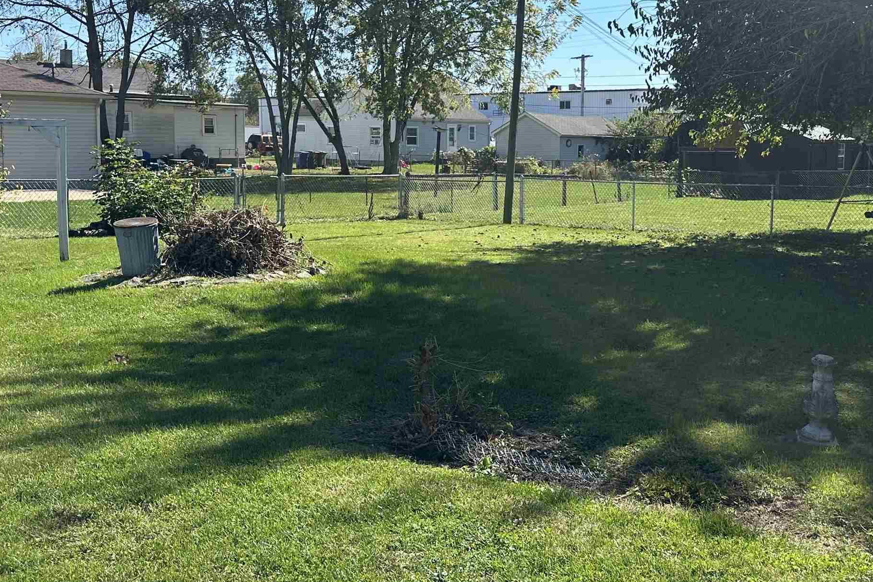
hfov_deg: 46.0
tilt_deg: -4.6
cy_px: 228
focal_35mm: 42
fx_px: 1018
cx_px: 551
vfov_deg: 31.8
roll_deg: -1.7
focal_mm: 6.86
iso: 80
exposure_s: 1/2252
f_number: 1.78
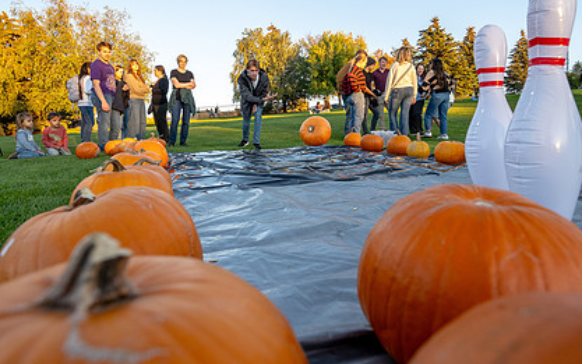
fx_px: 365
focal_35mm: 23
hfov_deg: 77.1
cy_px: 157
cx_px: 295
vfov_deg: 52.9
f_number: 4.5
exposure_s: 1/400
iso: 640
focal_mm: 14
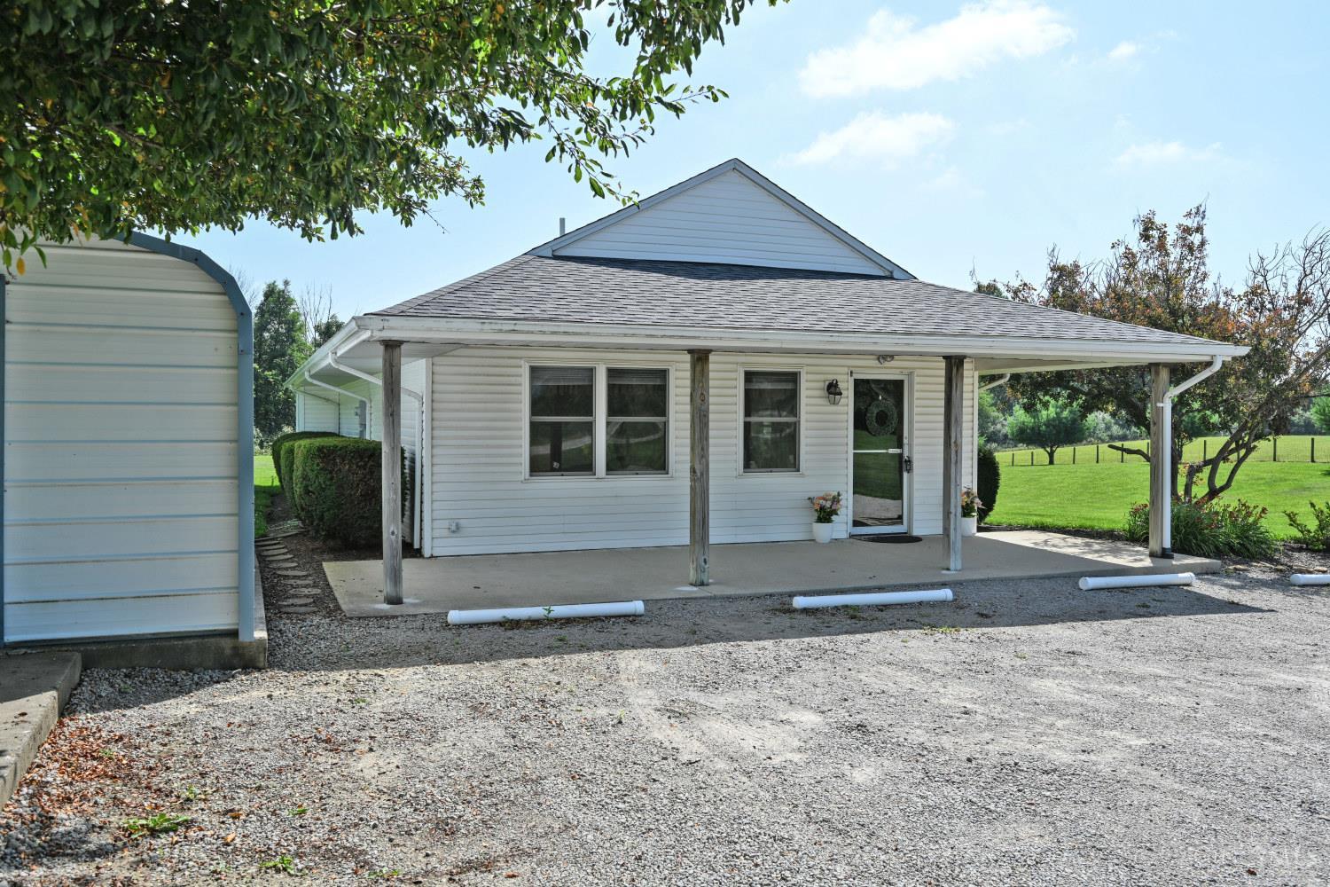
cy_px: 444
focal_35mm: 27
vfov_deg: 47.9
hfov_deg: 67.4
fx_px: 997
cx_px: 665
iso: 100
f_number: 7.1
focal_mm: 27
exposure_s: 1/400
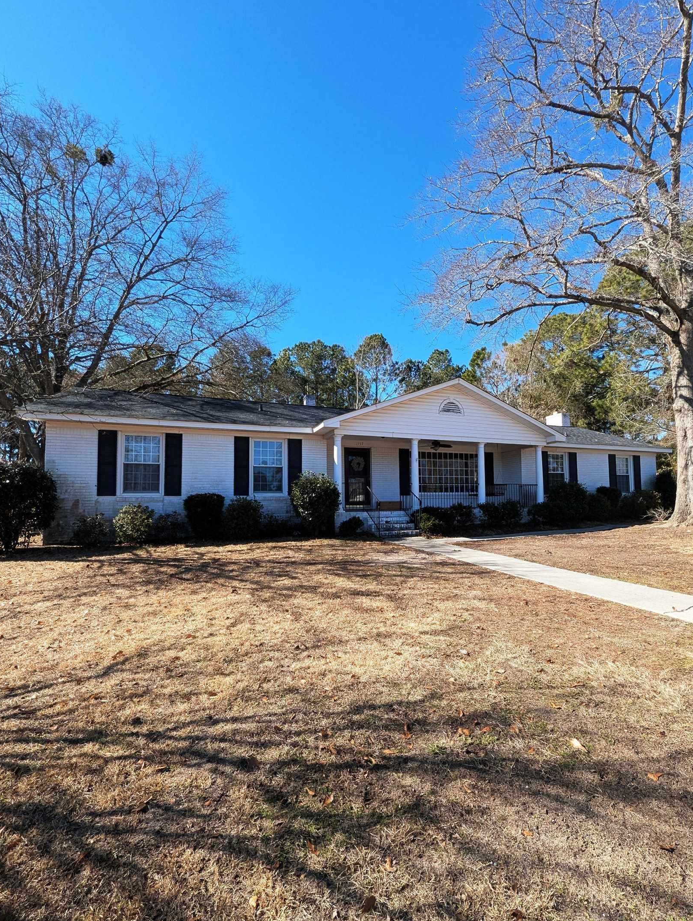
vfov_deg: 102.0
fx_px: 373
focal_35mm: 14
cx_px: 371
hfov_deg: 85.7
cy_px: 475
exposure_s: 1/684
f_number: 2.2
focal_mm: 1.95
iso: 44
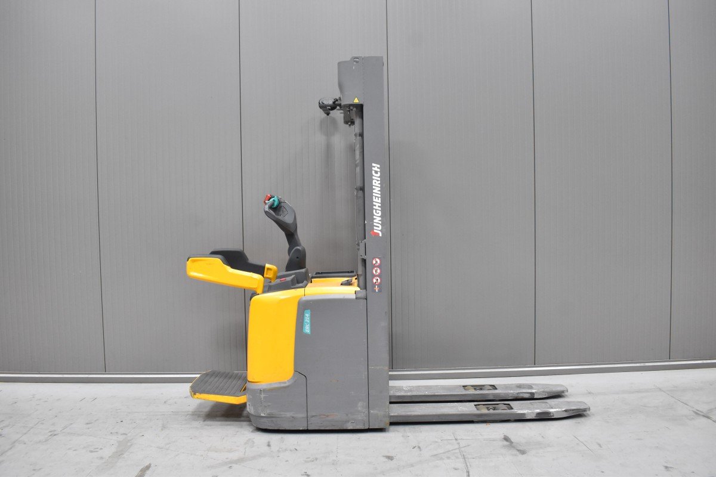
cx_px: 358
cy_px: 238
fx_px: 537
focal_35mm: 27
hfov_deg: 67.4
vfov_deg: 47.9
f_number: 5
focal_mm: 18
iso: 1600
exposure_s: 1/30
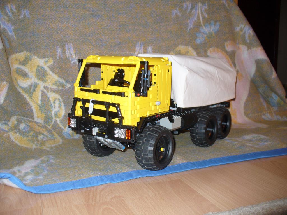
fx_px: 307
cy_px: 108
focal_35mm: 37
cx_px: 144
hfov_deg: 50.1
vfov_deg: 38.7
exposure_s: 1/30
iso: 100
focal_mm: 6.1
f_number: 2.8
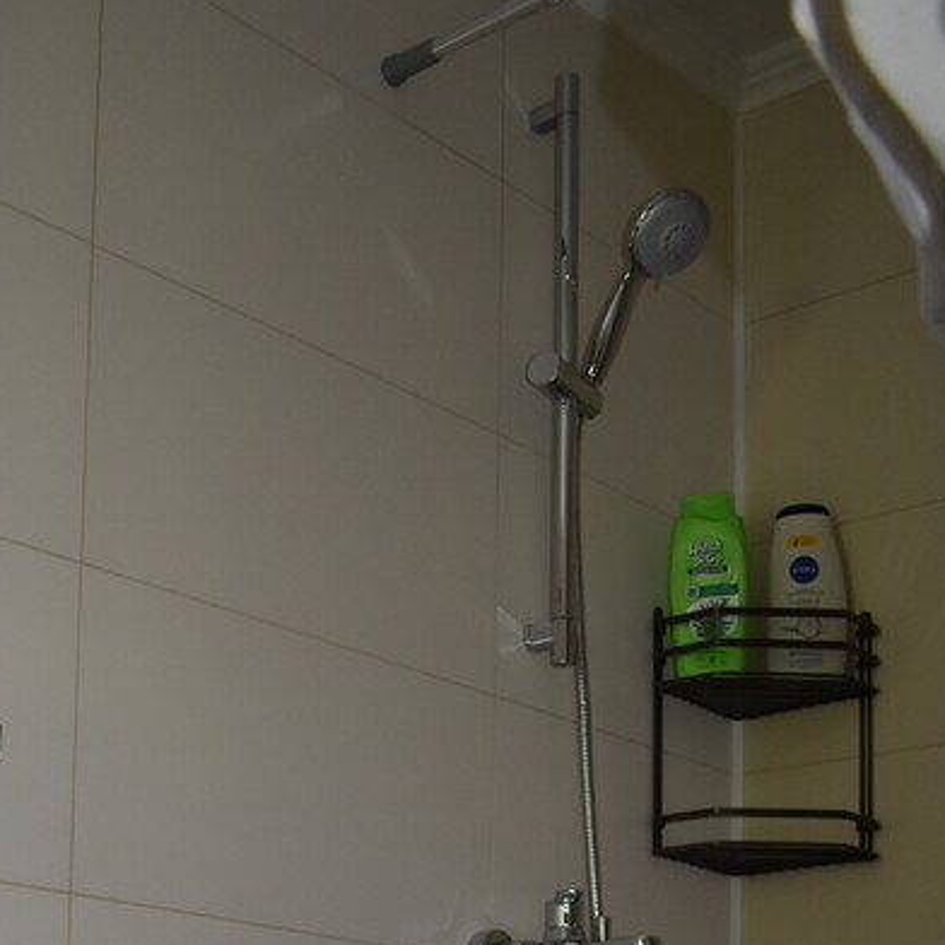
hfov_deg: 27.8
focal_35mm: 60
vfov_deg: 25.2
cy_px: 1188
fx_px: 1853
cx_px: 141
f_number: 4
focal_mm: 18
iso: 800
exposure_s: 1/200
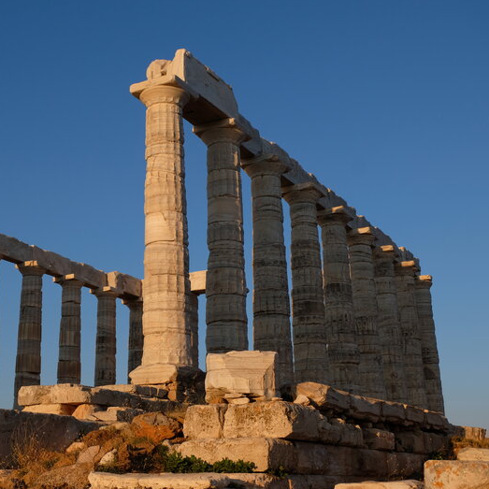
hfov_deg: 32.4
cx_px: 144
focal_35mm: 52
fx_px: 831
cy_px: 246
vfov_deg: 32.8
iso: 200
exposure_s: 1/480
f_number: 8
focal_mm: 26.9
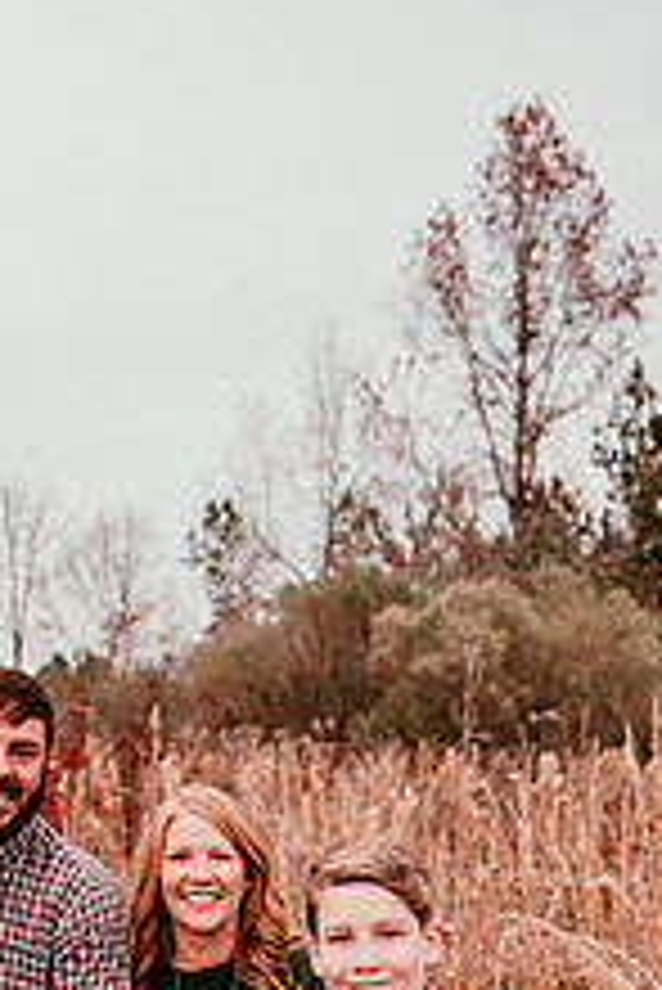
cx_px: 203
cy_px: 774
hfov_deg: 27.3
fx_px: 1349
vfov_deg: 39.0
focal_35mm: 49
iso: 100
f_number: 2.2
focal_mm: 24
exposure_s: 1/160
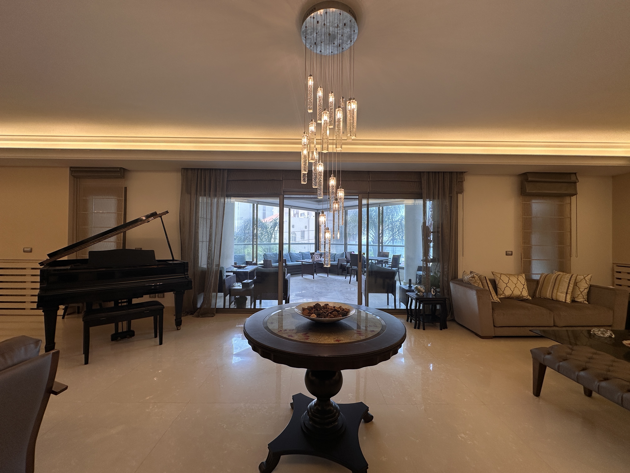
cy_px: 236
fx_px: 255
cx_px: 315
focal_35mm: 14
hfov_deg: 102.1
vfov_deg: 85.7
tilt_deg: +2.1
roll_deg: +1.2
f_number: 2.2
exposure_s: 1/100
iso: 40
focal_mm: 2.22
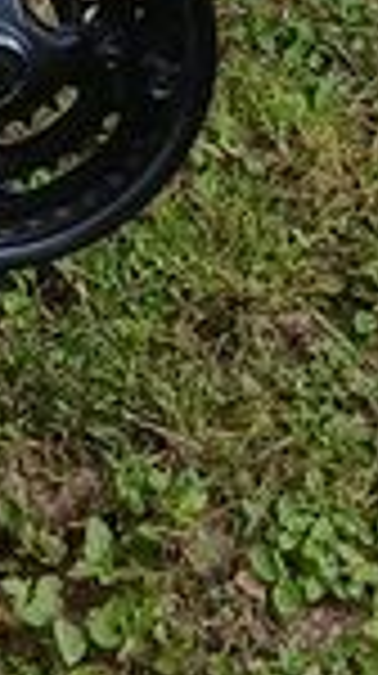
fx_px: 3379
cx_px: -54
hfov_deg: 6.4
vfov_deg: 10.7
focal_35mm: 189
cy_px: -540
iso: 20
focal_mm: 3.98
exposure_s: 1/110
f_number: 1.8
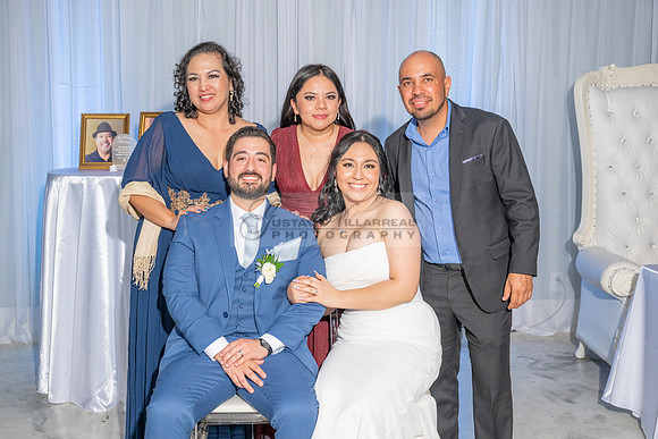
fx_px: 877
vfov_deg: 28.1
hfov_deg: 41.1
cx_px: 329
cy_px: 220
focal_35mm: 48
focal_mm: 48
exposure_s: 1/160
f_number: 5.6
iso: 800
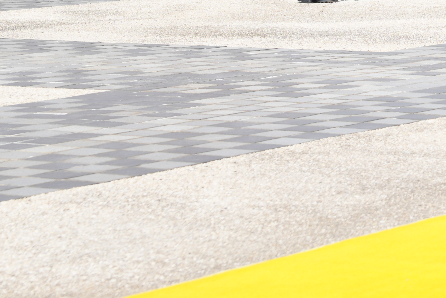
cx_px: 858
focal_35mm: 215
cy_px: -222
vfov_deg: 6.3
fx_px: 2663
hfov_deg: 9.1
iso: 100
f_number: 5
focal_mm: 47
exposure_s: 1/400
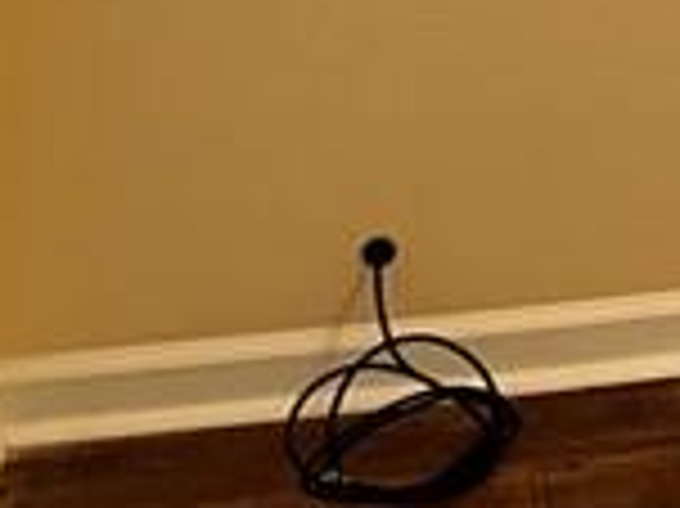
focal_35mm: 163
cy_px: -535
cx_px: 1423
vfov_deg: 8.6
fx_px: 3199
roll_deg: -1.5
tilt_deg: -8.2
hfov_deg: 10.9
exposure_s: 1/49
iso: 100
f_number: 1.78
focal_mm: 6.86
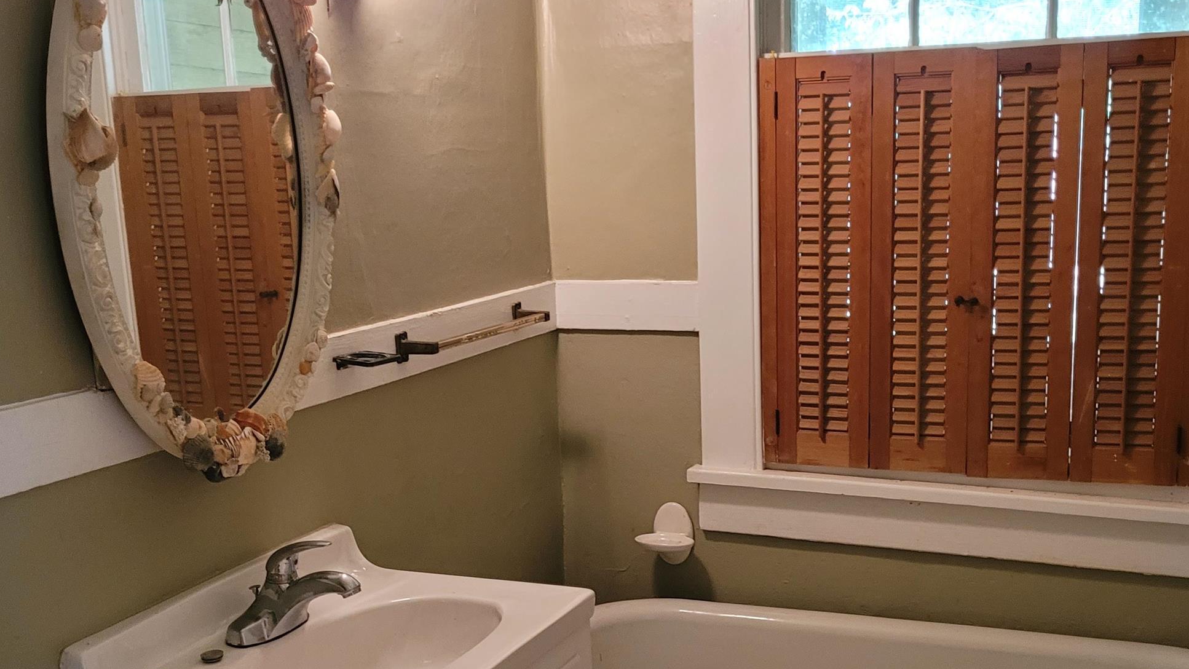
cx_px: 649
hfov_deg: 45.4
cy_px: 467
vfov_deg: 26.3
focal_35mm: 45
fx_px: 1419
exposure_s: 1/40
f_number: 1.8
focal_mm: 5.4
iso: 400
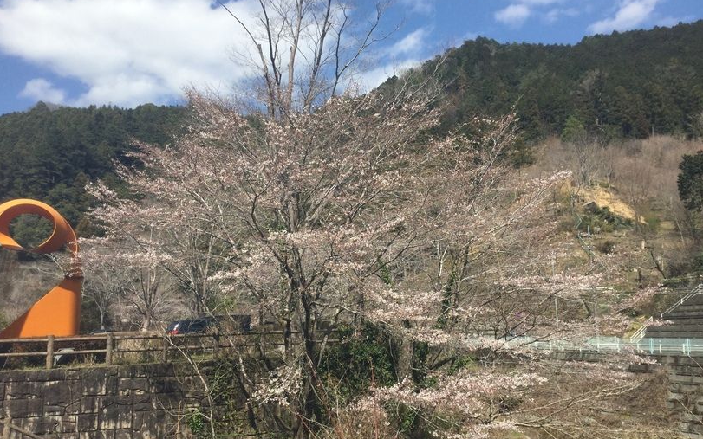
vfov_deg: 38.3
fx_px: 632
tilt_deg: +7.1
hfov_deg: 58.1
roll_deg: -0.9
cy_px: 240
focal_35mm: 33
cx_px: 351
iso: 25
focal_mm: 3.3
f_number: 2.4
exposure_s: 1/1217
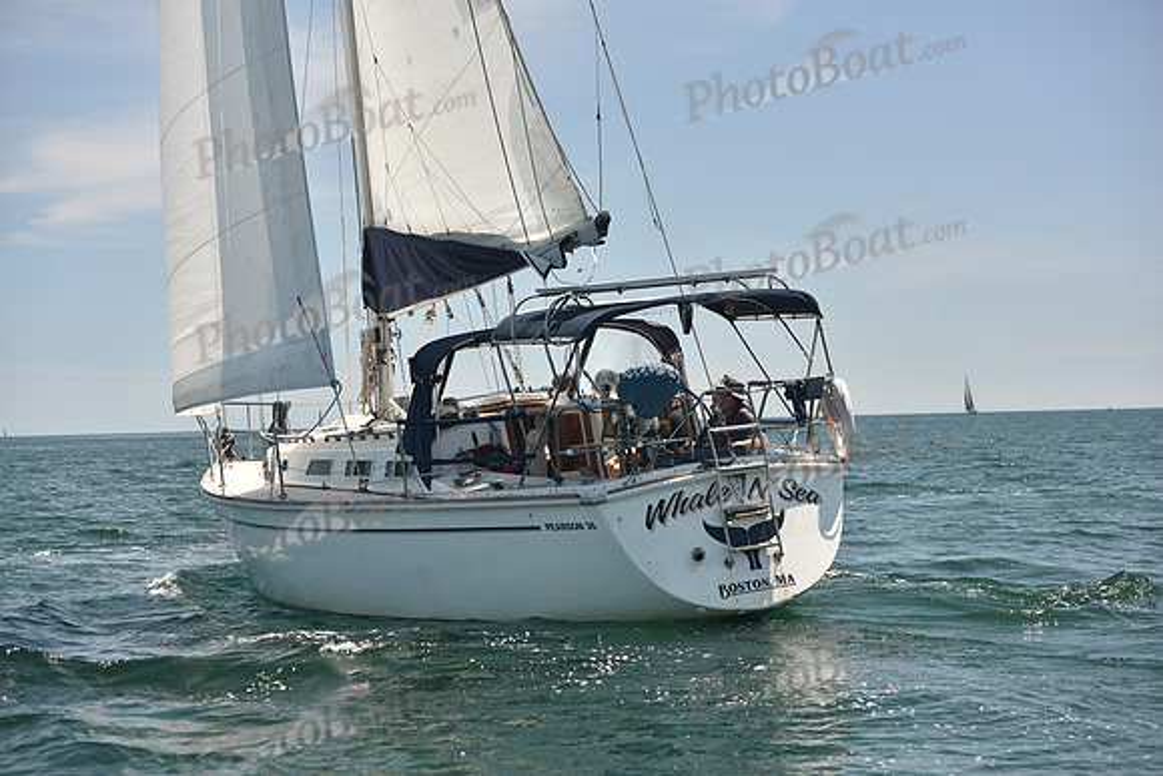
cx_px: 582
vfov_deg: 19.5
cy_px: 388
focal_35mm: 70
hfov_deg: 28.8
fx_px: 2262
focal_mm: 70
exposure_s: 1/800
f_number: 4.5
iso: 250
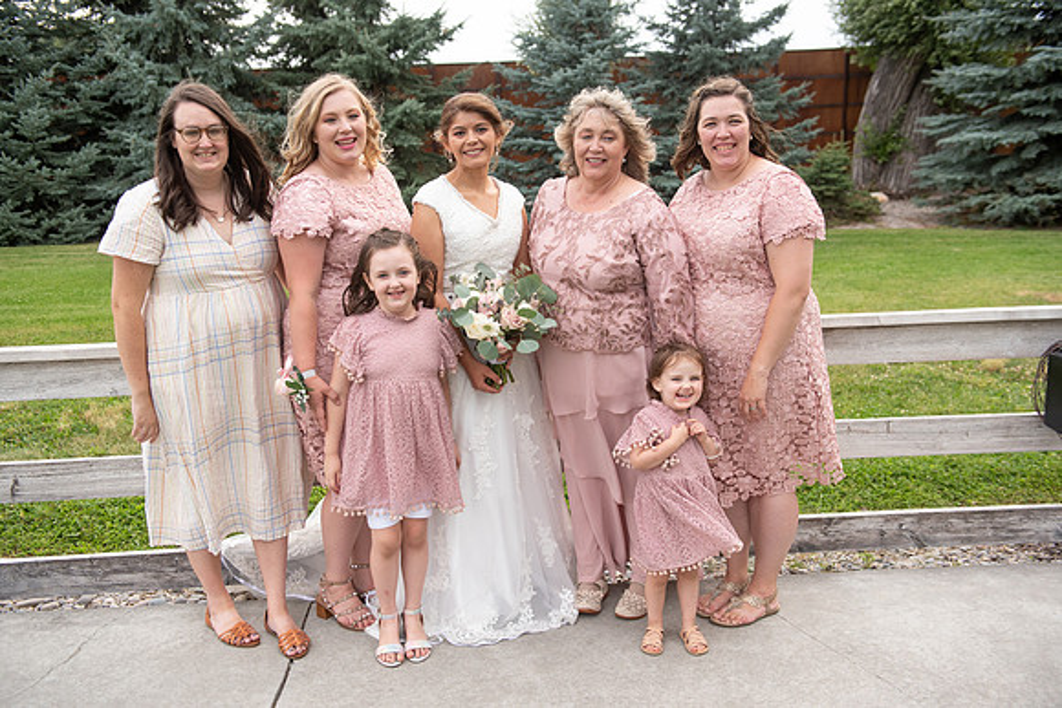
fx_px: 1033
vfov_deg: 37.9
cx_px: 531
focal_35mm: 35
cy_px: 354
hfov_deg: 54.4
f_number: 4.5
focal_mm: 35
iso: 500
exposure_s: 1/640
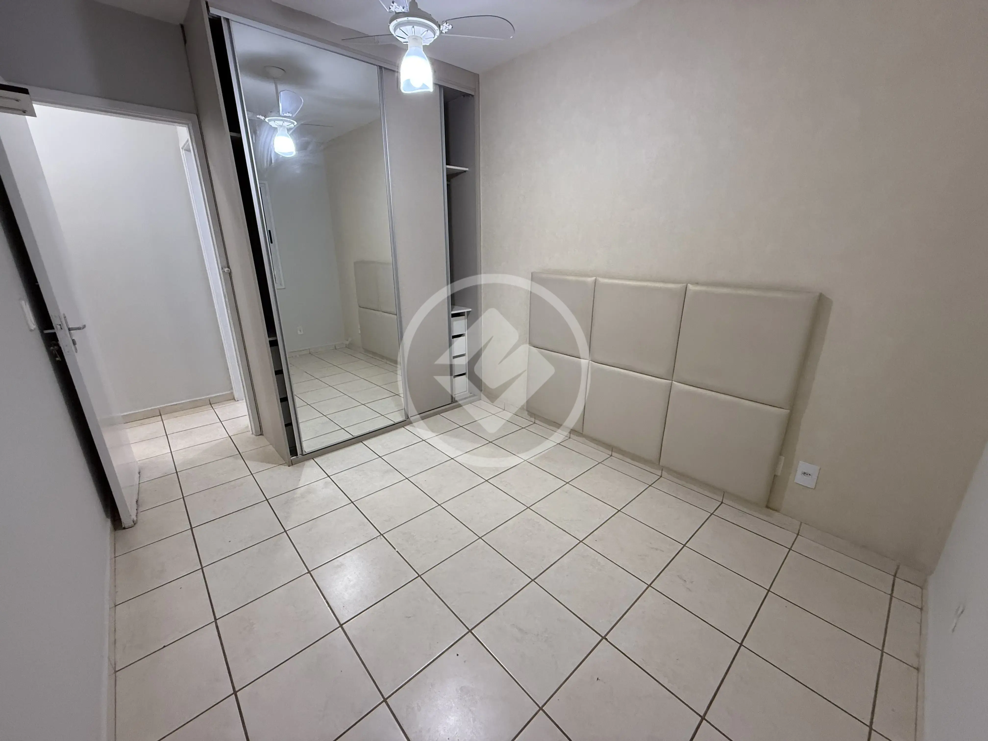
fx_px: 400
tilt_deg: -17.4
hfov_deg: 102.1
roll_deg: +0.3
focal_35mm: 14
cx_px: 494
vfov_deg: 85.7
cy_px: 370
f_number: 2.2
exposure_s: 1/60
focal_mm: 2.22
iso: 320
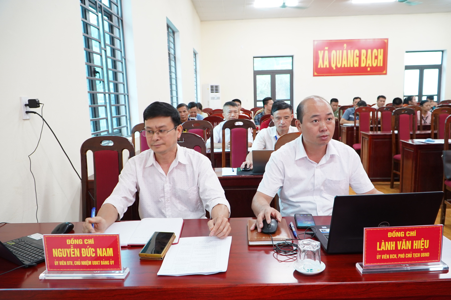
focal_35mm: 27
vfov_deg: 47.9
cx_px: 226
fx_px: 338
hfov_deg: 67.4
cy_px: 150
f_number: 4
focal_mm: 18
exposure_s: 1/30
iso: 800
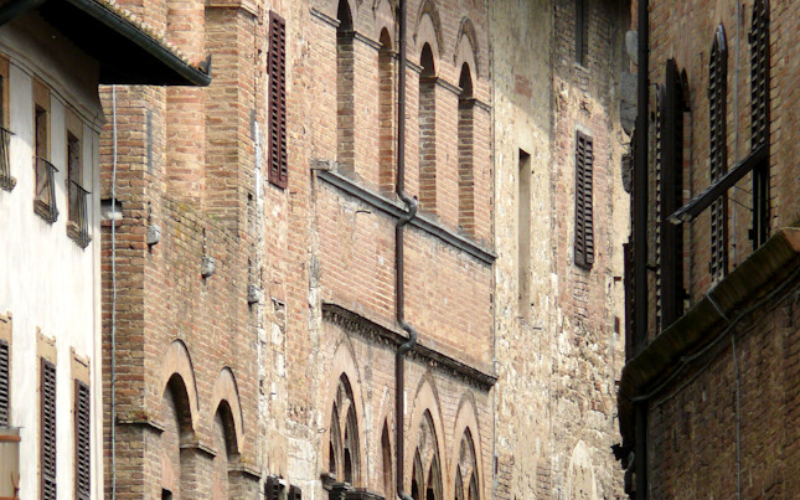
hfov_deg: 3.0
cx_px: 387
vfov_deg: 1.9
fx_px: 15042
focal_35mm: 690
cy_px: 418
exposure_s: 1/320
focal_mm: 88.8
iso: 100
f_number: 5.6
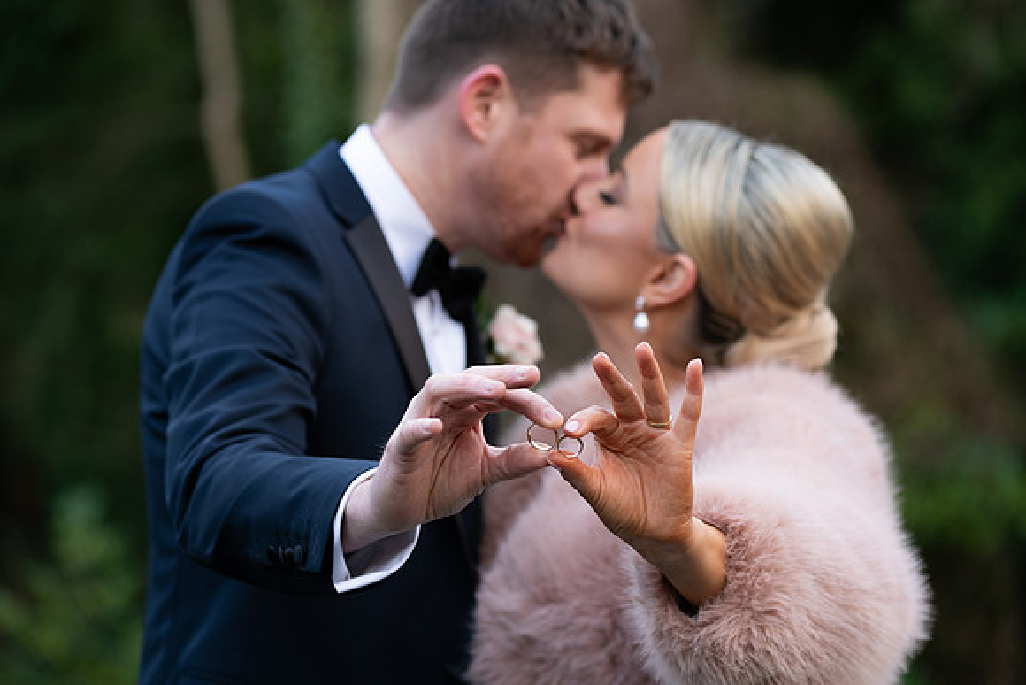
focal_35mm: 112
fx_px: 3193
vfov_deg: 12.2
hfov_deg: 18.3
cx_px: 513
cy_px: 342
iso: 200
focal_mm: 112
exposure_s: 1/160
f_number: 3.5
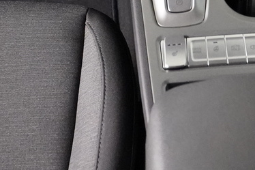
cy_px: -176
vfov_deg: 12.9
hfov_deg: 22.1
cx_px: 209
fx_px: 644
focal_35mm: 91
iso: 12800
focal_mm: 21
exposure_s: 1/60
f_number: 3.2
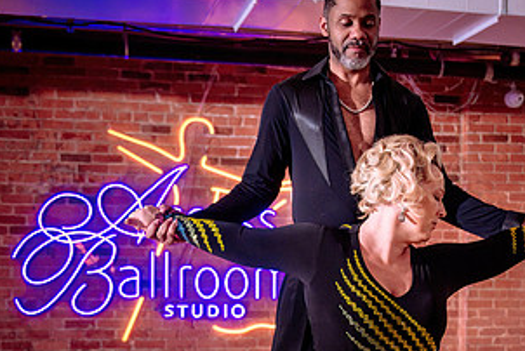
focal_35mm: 74
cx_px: 316
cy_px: 335
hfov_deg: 27.3
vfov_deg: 18.1
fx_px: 1080
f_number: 2.8
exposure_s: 1/320
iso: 1250
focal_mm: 30
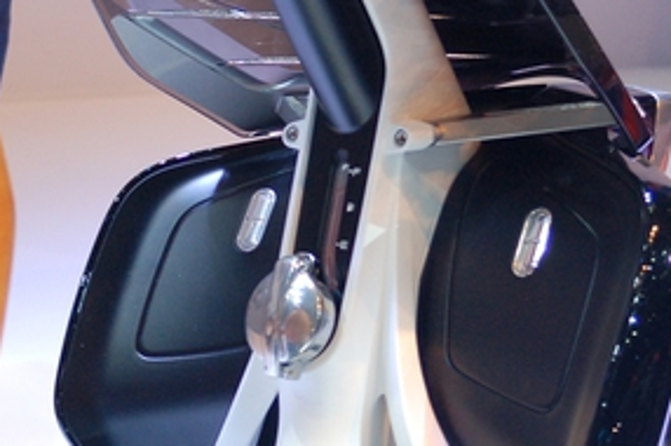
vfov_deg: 11.5
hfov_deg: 17.2
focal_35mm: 119
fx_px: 2218
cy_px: 117
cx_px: 354
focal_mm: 35
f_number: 4
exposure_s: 1/180
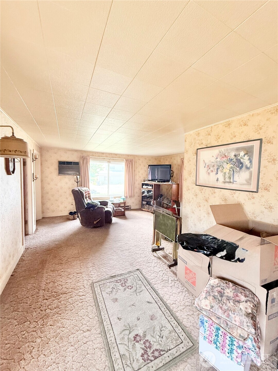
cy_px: 186
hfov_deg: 85.7
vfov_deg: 102.1
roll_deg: -0.1
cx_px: 139
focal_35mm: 14
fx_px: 150
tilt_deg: -4.9
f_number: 2.2
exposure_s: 1/99
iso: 250
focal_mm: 2.22
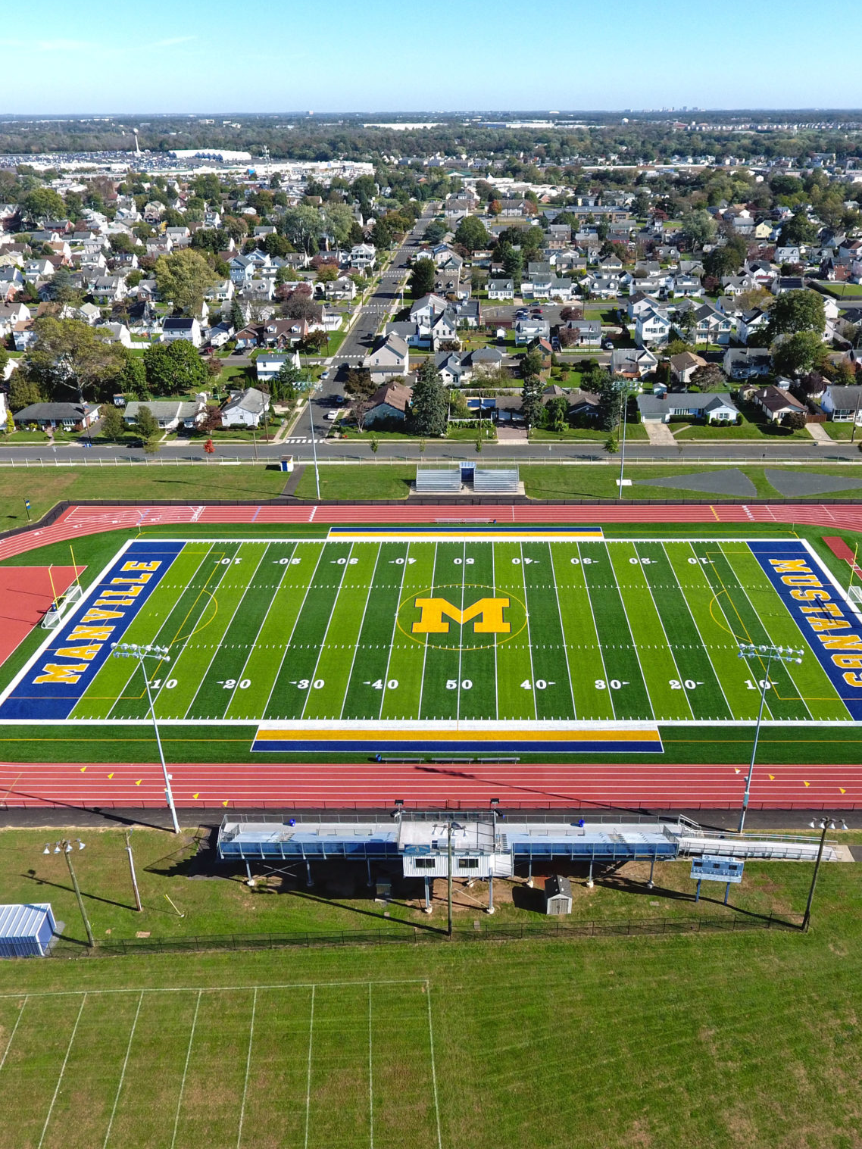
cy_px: 579
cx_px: 473
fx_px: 896
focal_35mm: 27
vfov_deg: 65.3
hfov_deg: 51.3
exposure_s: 1/580
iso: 100
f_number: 2.8
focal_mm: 3.61
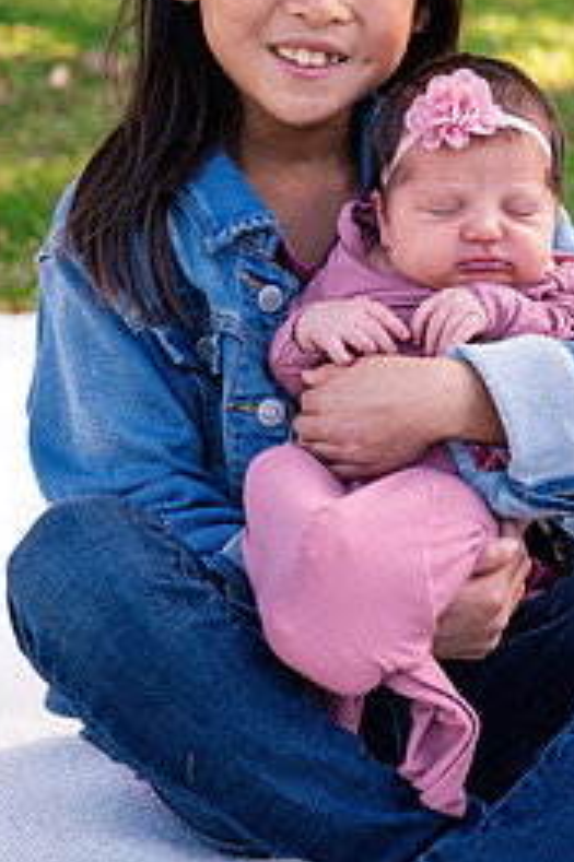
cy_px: 344
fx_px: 2874
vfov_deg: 17.1
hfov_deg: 11.4
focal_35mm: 120
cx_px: 400
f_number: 5.6
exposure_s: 1/320
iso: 640
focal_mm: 70
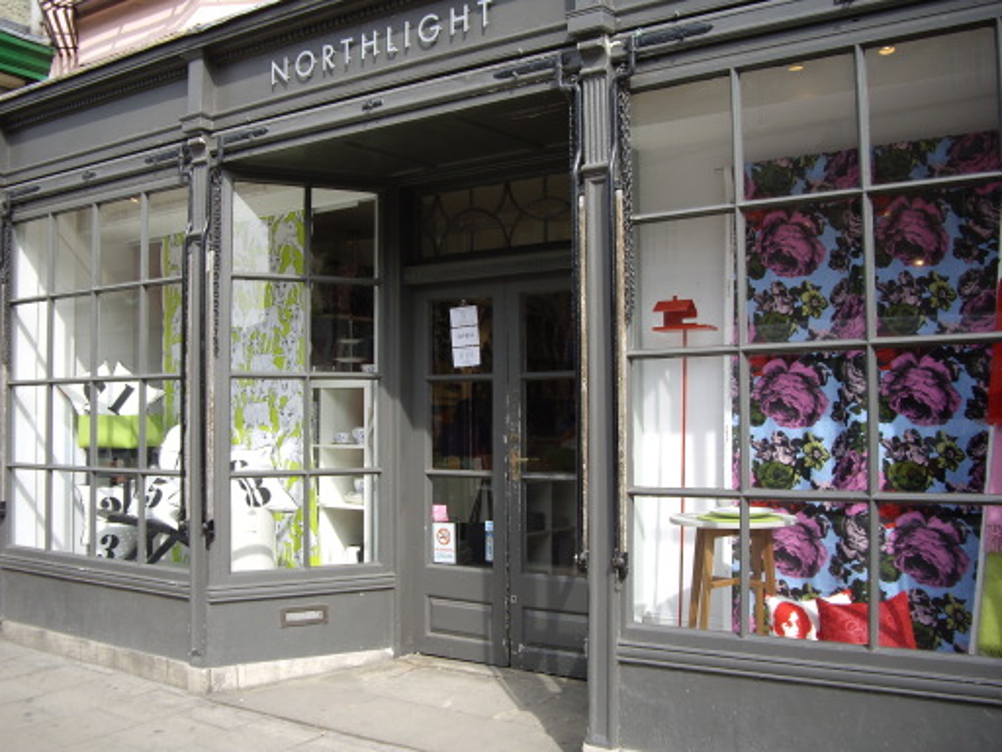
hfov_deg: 49.0
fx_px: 1100
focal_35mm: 38
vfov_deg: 37.7
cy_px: 376
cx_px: 501
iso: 64
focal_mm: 7.9
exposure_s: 1/320
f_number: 2.8
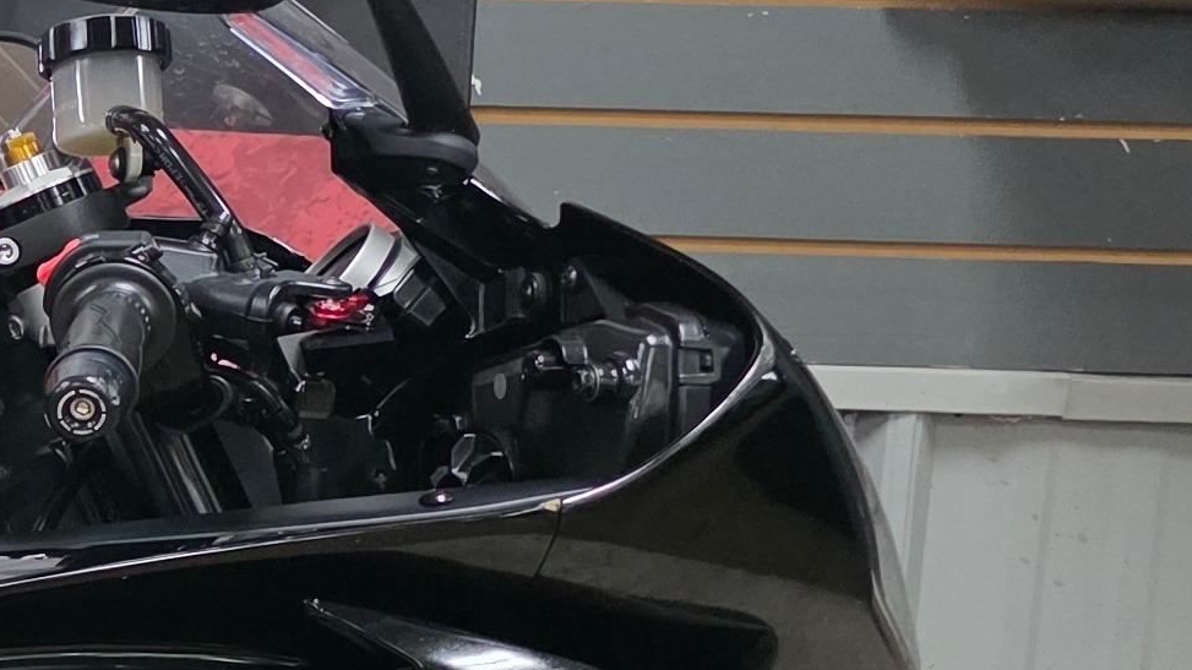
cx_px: -976
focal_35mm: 103
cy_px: 457
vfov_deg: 11.7
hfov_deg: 17.0
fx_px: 3255
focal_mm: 6.3
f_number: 1.7
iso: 1000
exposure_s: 1/120
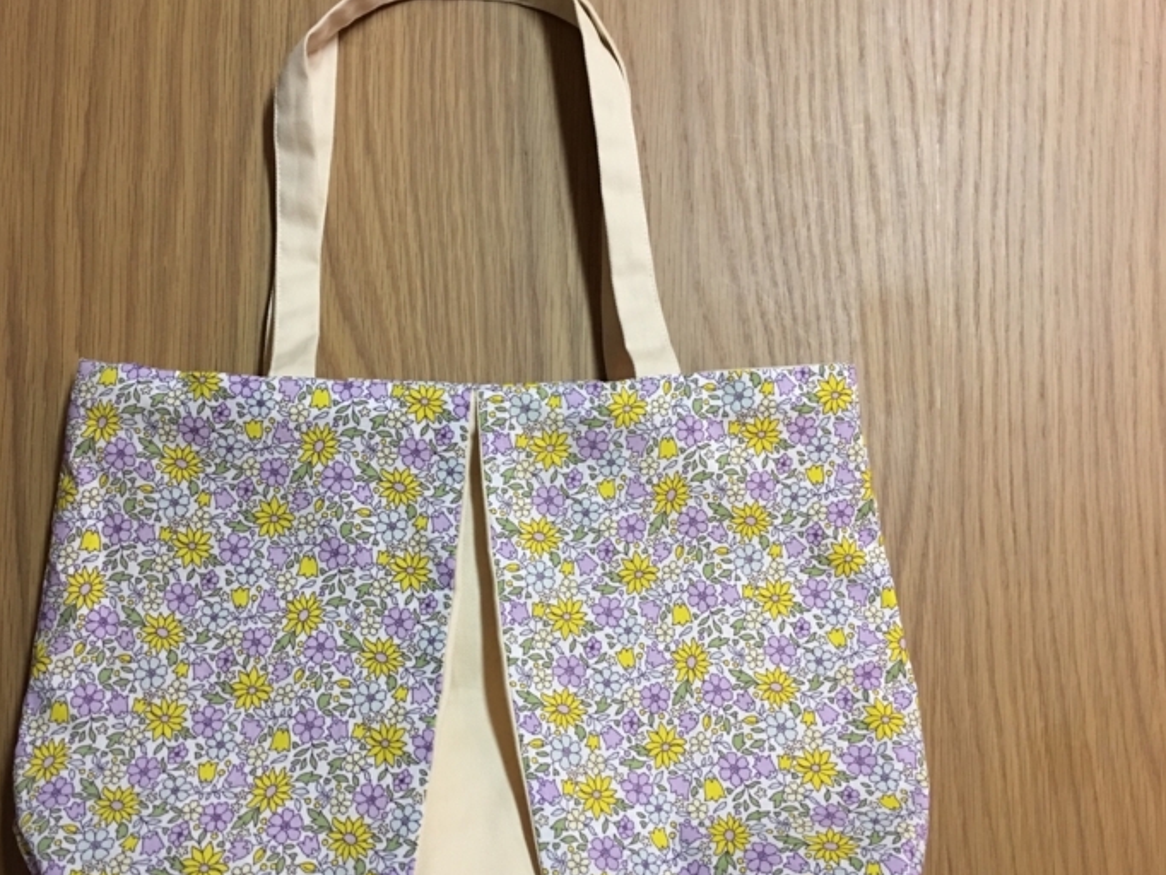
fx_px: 1146
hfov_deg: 53.7
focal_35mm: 34
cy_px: 444
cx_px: 499
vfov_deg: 41.8
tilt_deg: -82.6
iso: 80
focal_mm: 4.15
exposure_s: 1/8
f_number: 2.2
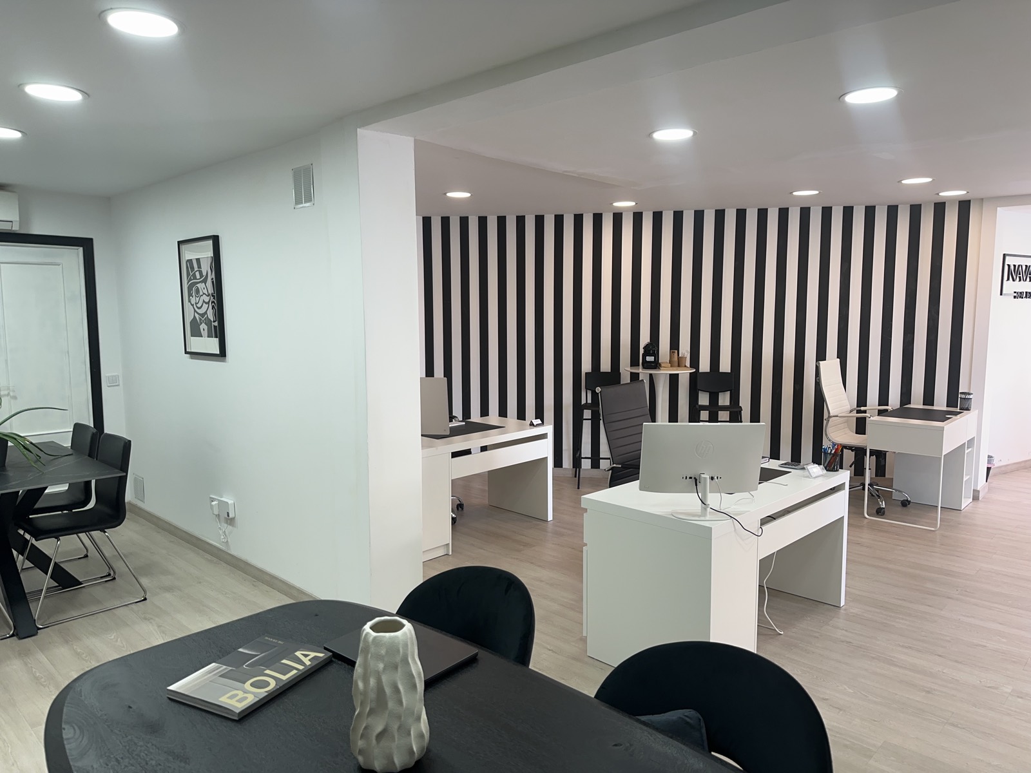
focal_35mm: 24
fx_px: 715
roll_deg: -0.2
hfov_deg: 71.6
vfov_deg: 56.8
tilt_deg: -6.2
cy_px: 386
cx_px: 516
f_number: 1.78
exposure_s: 1/50
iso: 50
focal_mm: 6.86
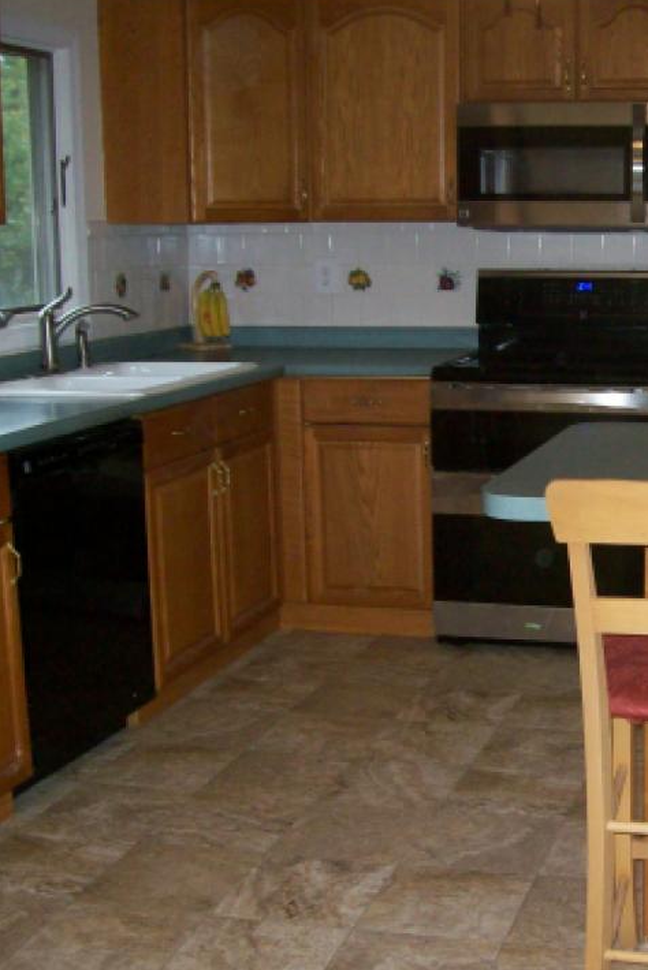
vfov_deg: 36.8
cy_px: 512
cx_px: 611
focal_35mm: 54
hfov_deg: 24.2
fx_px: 1456
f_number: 2.7
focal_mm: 6
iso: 200
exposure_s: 1/64
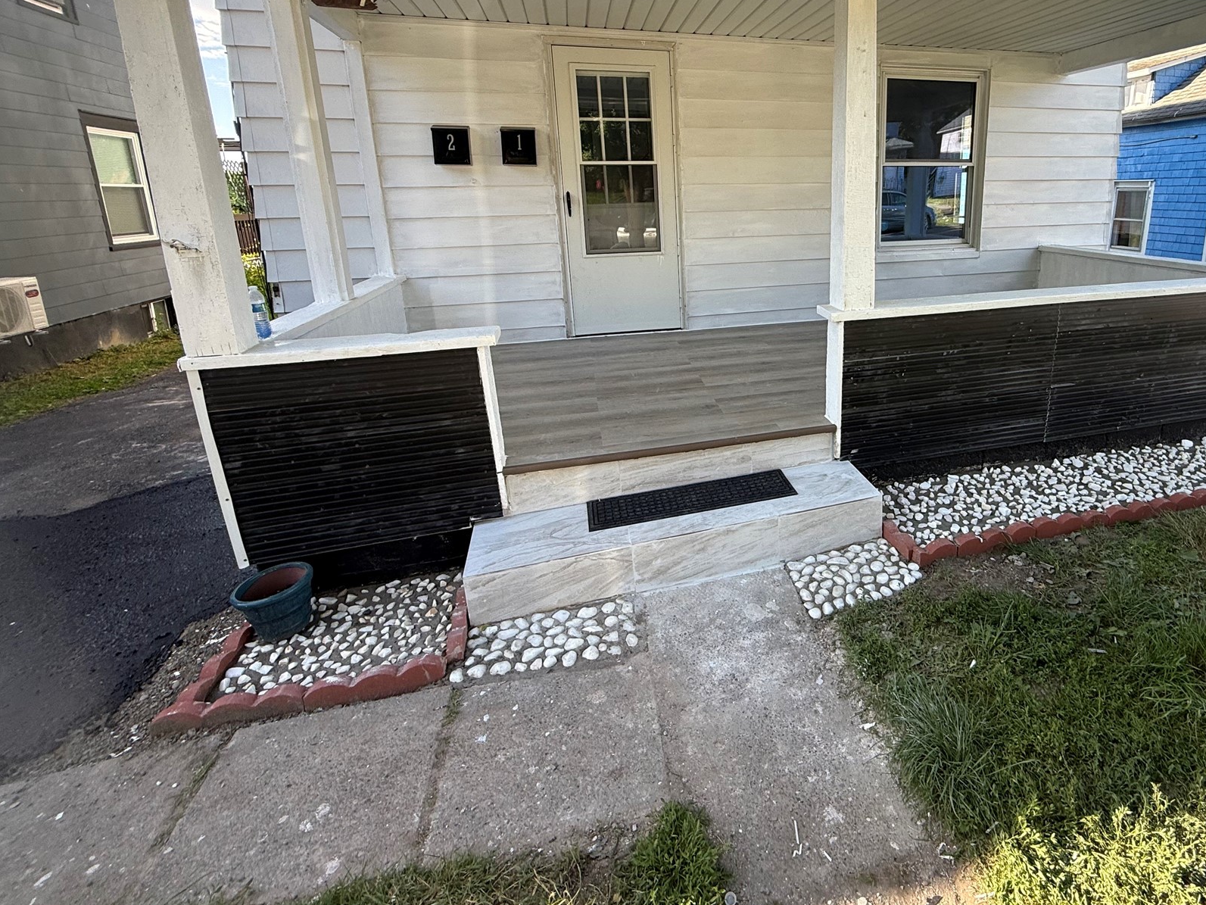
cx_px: 762
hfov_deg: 85.9
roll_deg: +0.5
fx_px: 627
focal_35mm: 18
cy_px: 335
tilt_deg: -12.3
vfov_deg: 70.4
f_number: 2.2
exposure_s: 1/213
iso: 50
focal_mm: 2.22
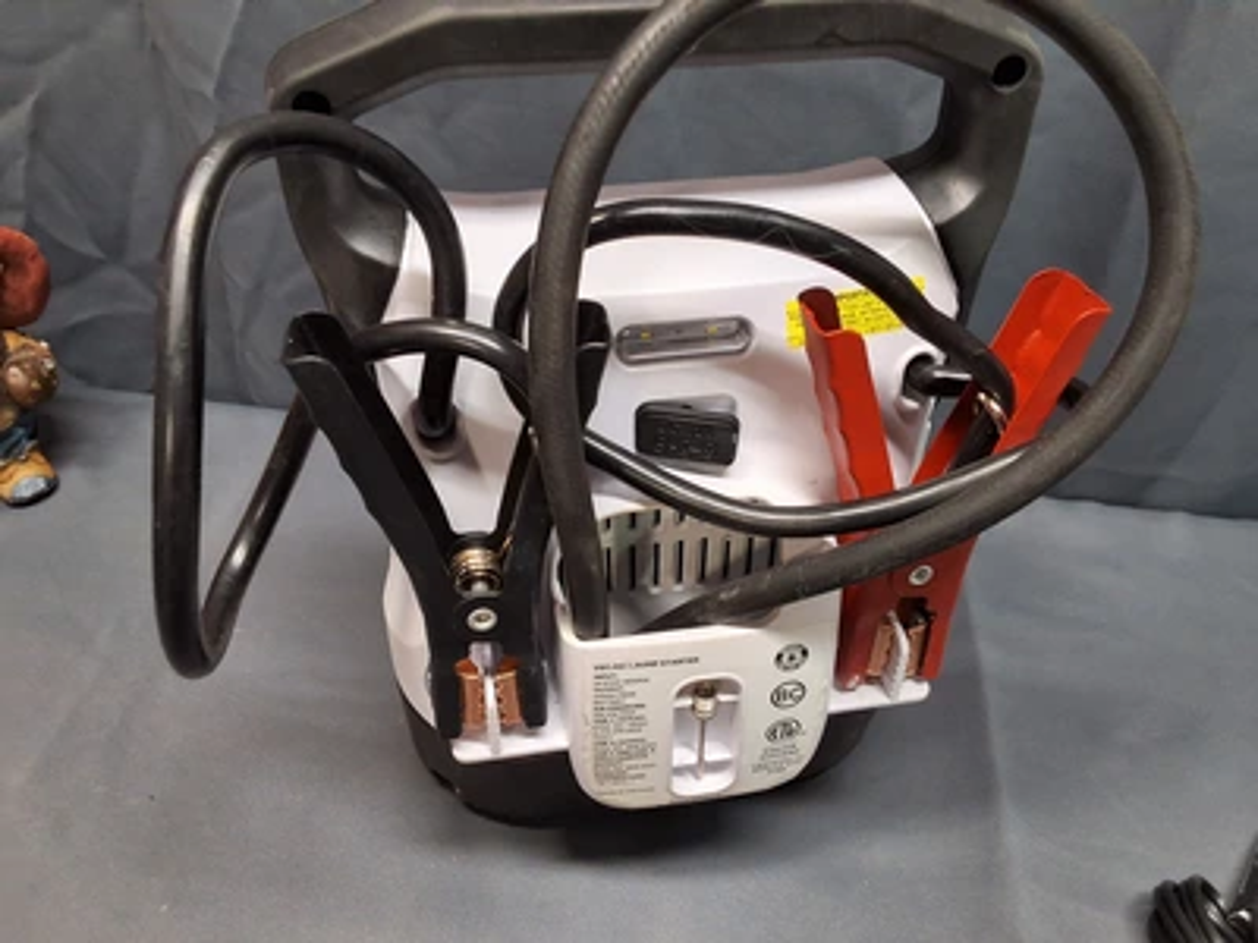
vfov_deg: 49.7
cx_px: 629
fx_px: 1018
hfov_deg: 63.4
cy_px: 472
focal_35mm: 28
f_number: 1.9
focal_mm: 2.91
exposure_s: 1/30
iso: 160
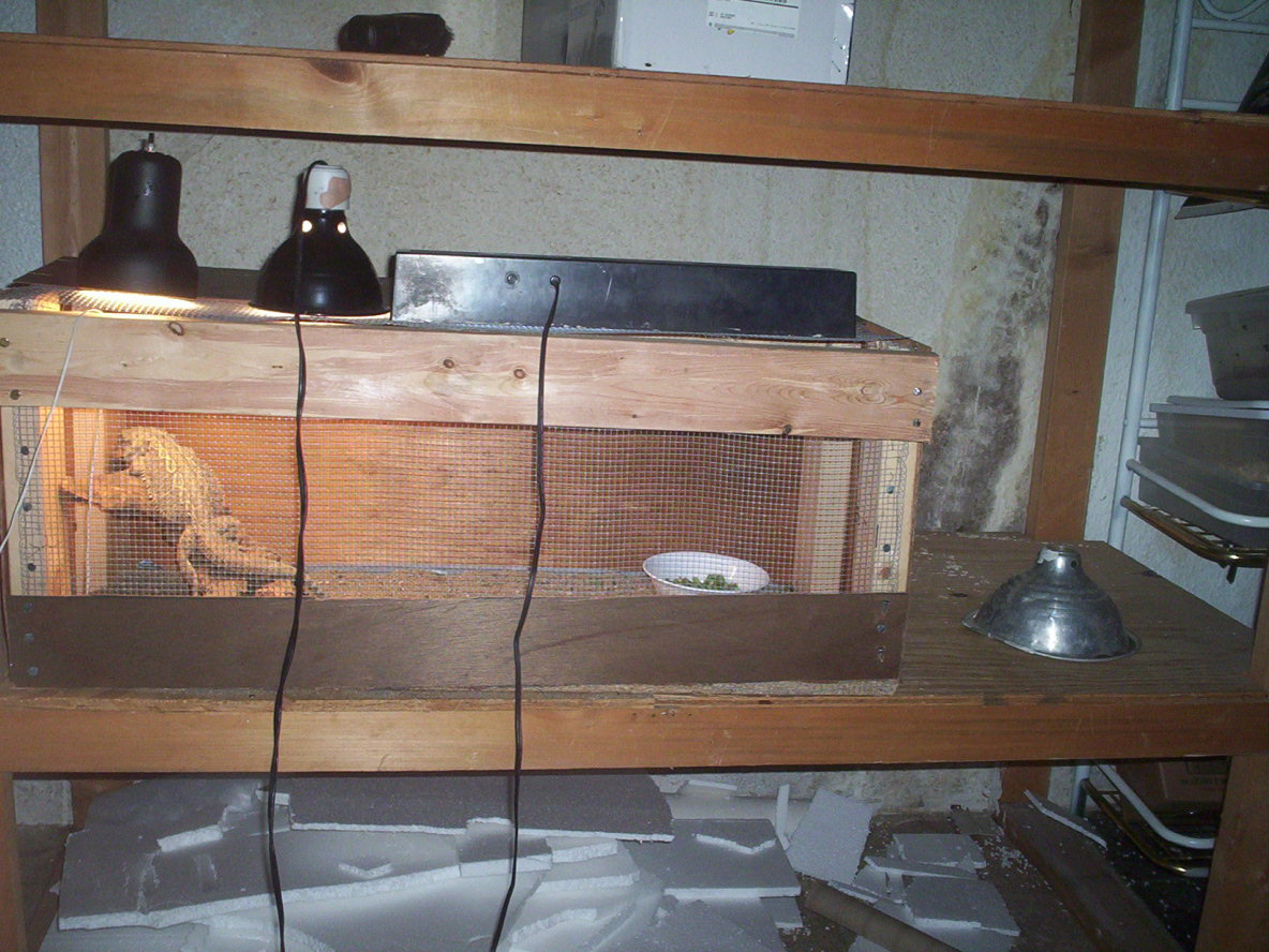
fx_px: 1393
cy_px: 476
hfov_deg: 49.0
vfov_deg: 37.7
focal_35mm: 38
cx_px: 634
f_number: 4.5
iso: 140
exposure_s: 1/60
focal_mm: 4.99
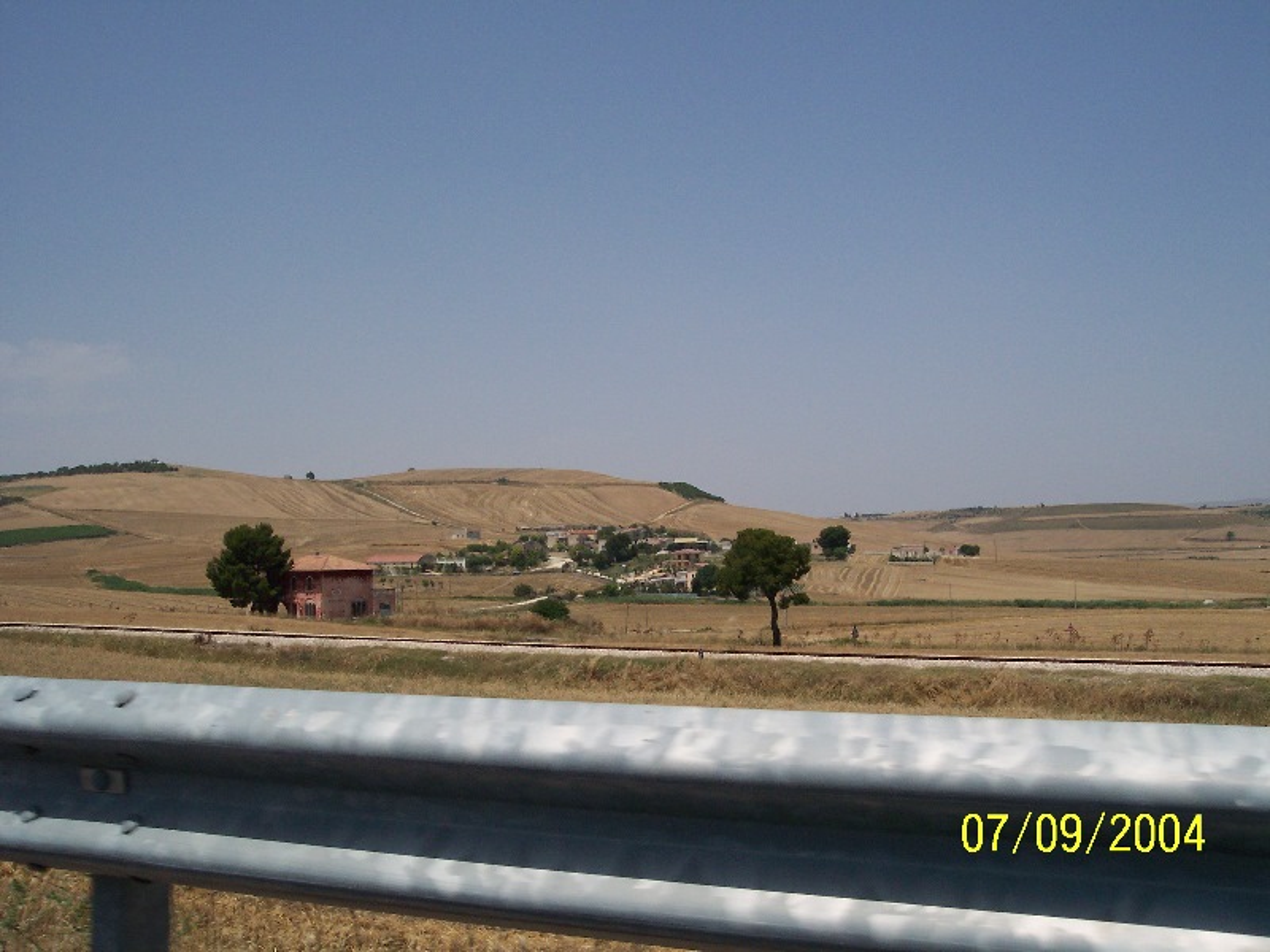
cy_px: 476
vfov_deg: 37.7
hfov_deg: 49.0
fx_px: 1394
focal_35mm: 38
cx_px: 635
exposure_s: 1/1000
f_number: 4.8
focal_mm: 8
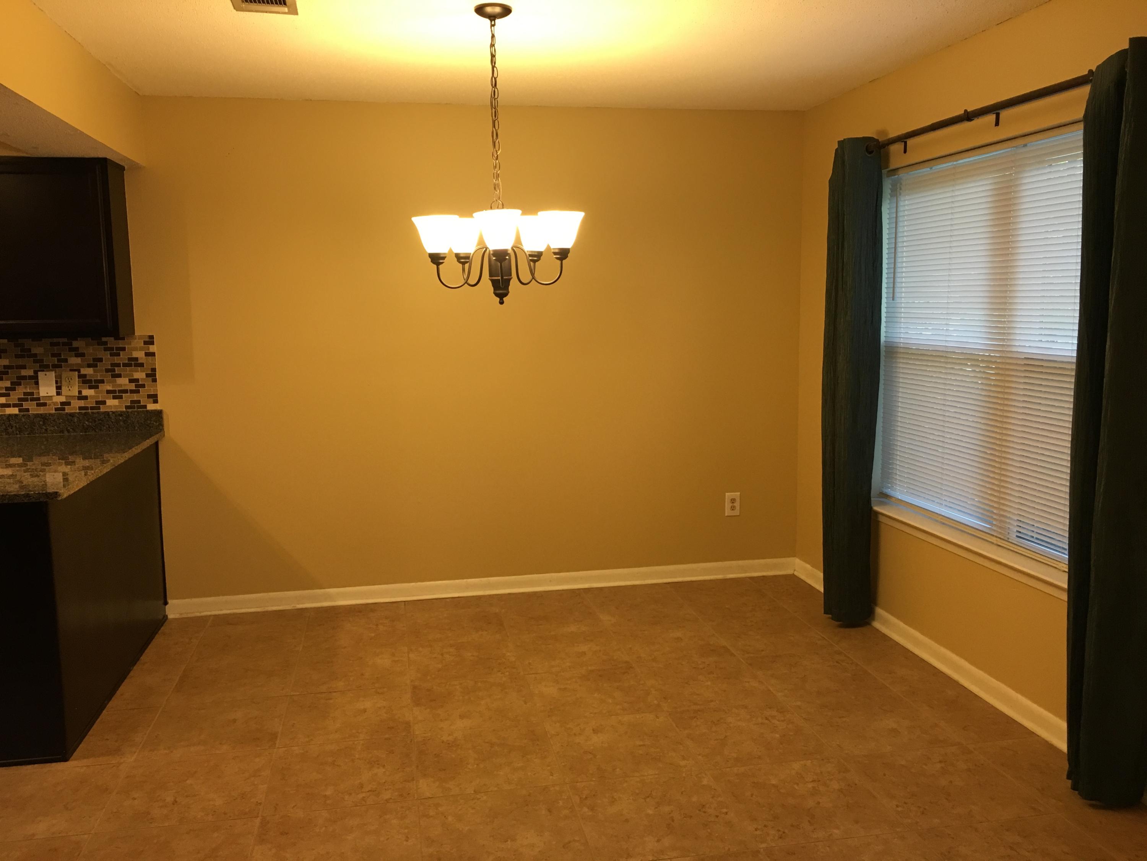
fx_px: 961
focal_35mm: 29
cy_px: 430
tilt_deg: -6.5
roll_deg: +1.0
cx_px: 574
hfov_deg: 61.7
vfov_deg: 48.2
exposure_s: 1/30
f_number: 2.2
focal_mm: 4.15
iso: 80
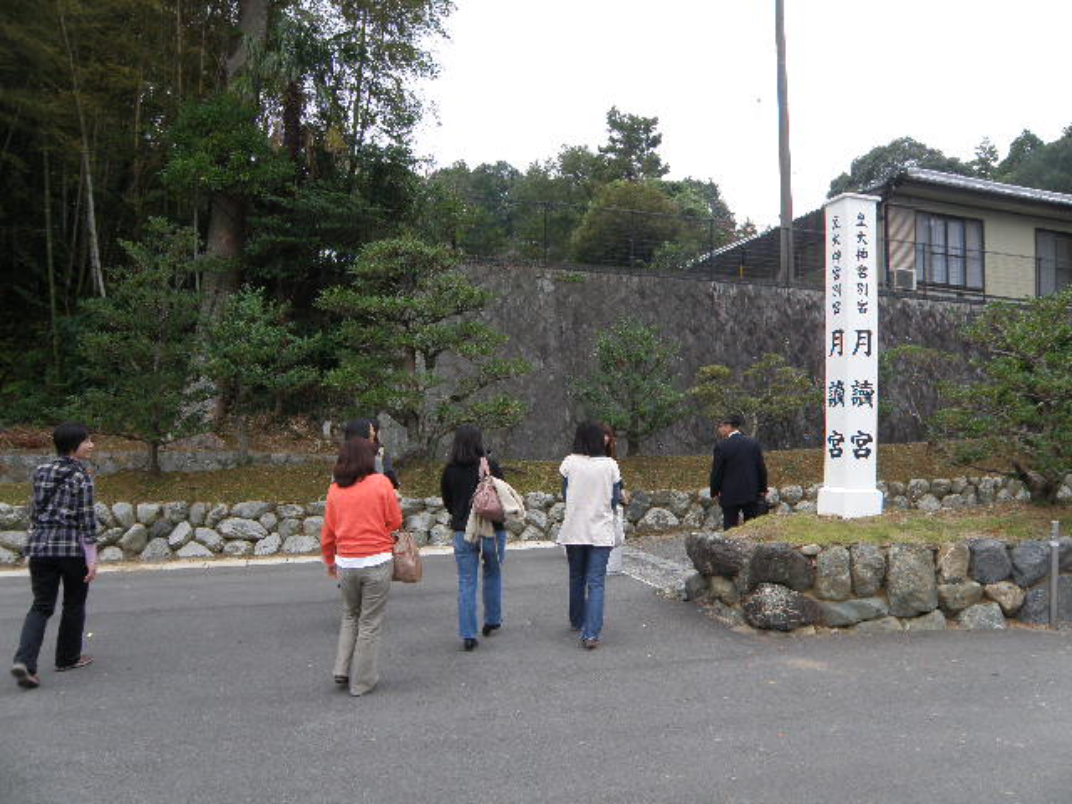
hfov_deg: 67.3
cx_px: 536
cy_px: 402
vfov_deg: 53.1
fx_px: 805
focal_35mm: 26
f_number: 4.5
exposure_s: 1/60
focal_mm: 4.6
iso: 64
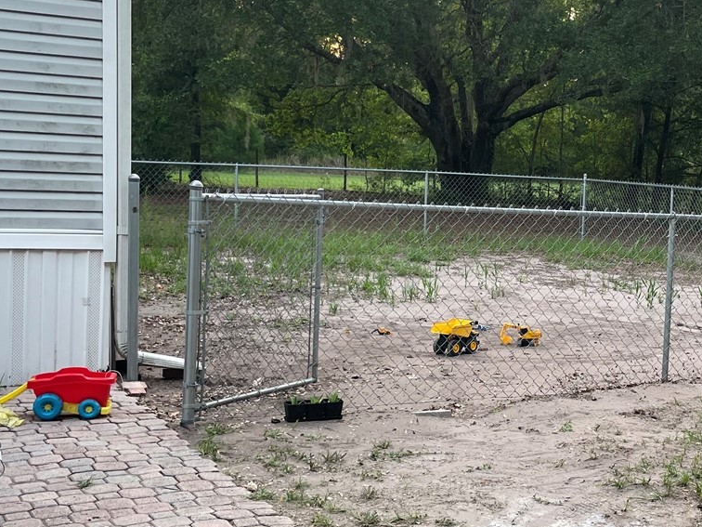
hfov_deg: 33.4
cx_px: 607
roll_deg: -3.2
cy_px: 273
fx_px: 1115
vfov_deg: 26.6
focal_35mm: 55
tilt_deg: -3.8
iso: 64
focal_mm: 4.2
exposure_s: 1/121
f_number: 1.6
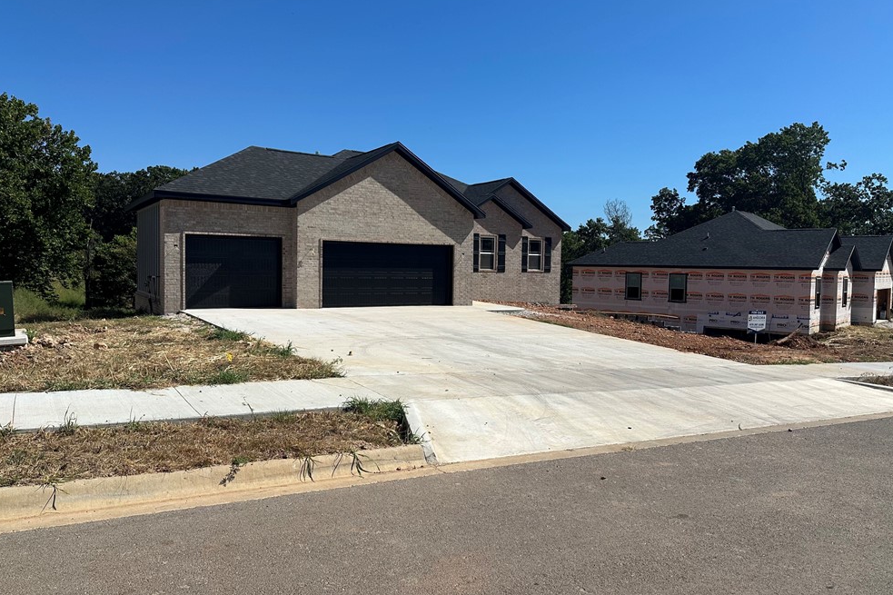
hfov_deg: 69.4
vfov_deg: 49.5
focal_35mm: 26
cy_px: 284
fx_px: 645
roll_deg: -1.4
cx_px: 438
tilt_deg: -2.0
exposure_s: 1/7042
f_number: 1.78
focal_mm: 6.86
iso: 80
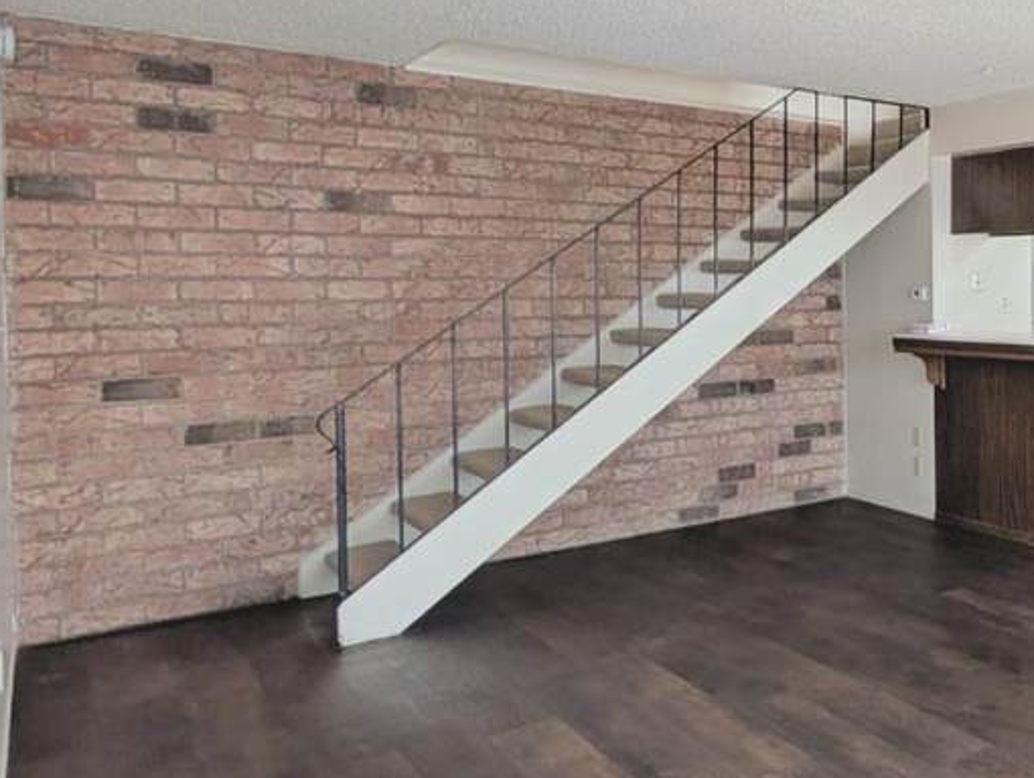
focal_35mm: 30
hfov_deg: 43.9
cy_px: 314
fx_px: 897
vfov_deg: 46.7
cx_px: 1169
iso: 45
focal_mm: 2.02
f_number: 1.7
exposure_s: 1/122
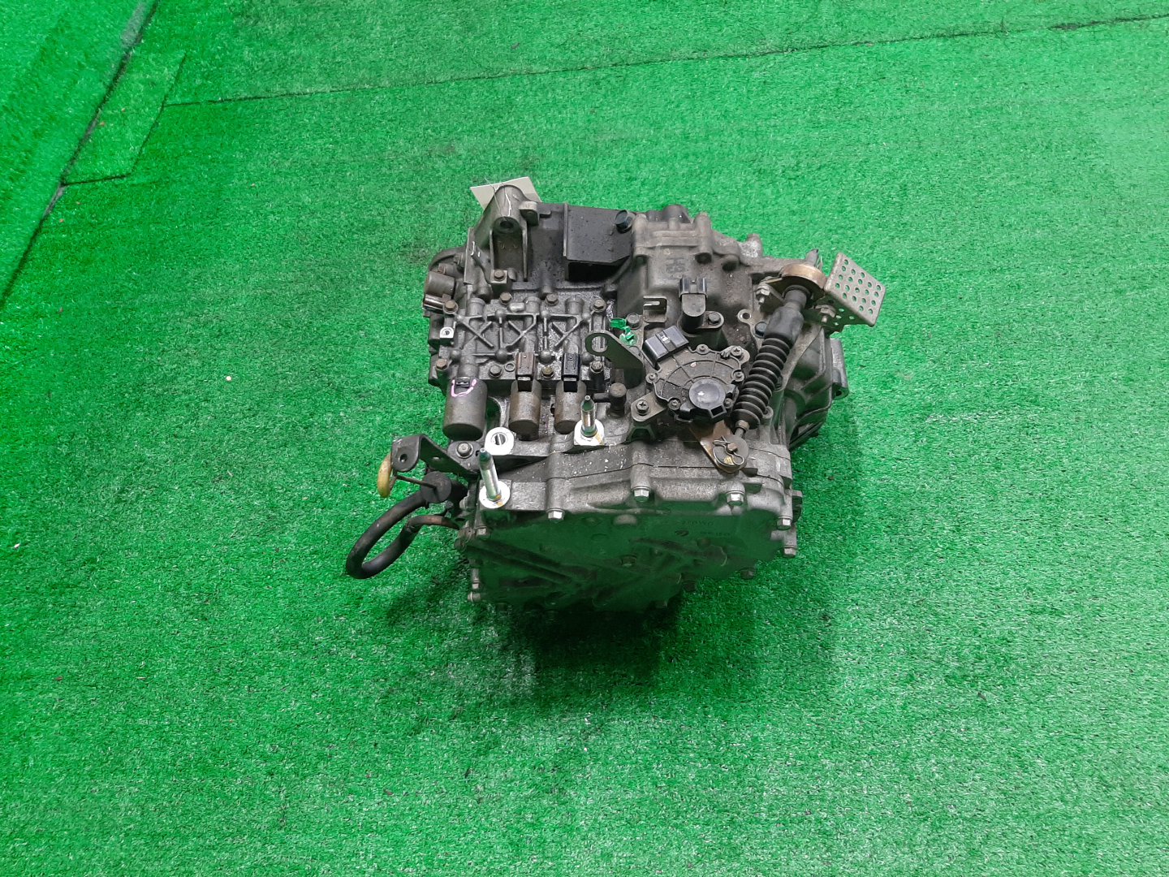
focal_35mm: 26
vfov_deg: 53.1
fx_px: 878
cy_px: 438
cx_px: 584
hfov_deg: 67.3
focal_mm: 3.93
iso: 171
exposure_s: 1/50
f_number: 1.7
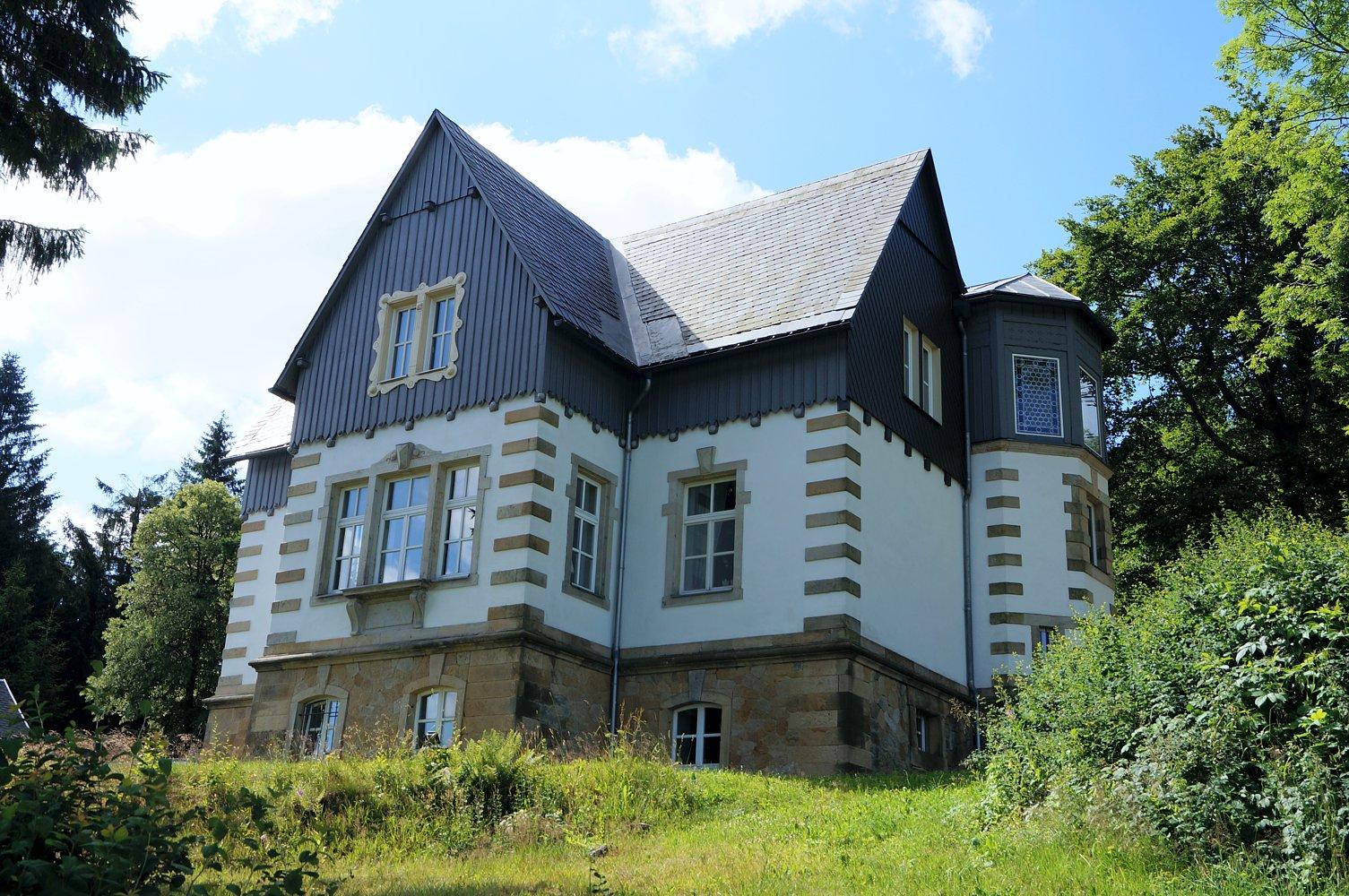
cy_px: 448
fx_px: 1348
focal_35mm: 36
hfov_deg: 53.2
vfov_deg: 36.8
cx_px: 674
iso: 100
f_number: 11
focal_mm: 24
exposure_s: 1/100
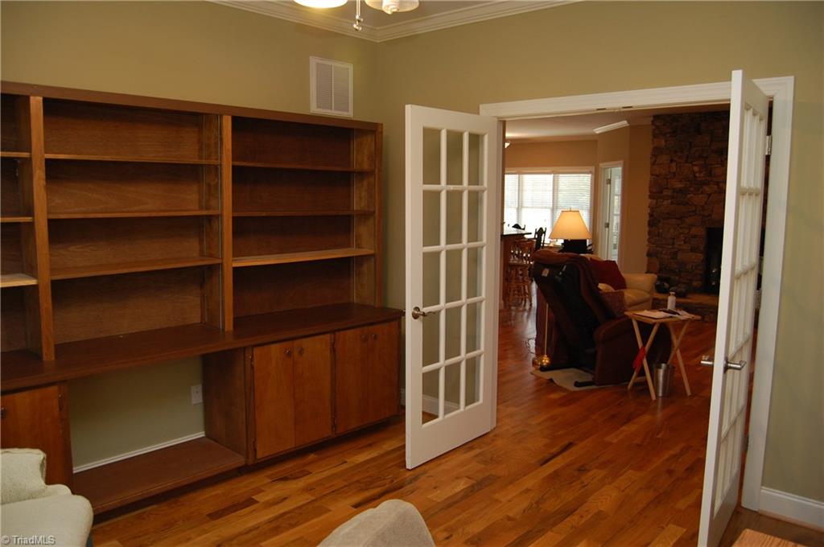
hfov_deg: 67.4
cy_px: 274
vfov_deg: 47.8
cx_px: 412
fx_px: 617
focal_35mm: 27
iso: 400
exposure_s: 1/60
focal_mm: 18
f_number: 4
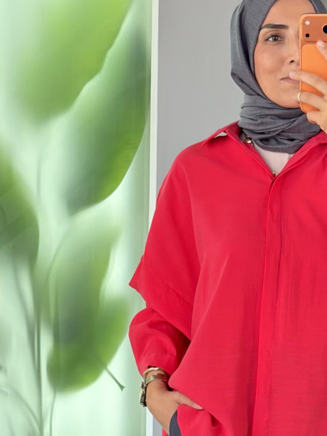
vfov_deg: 15.5
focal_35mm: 126
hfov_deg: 11.7
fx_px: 1587
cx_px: 319
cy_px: 362
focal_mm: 6.76
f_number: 1.78
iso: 64
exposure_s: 1/178
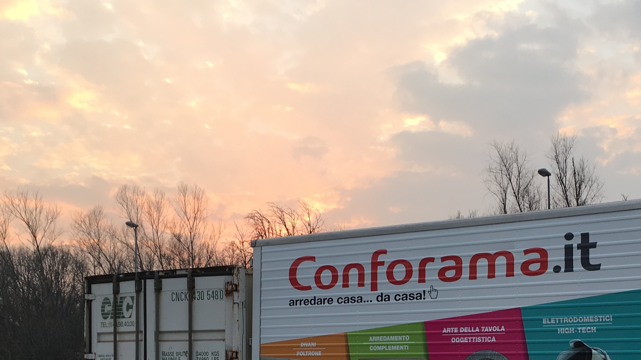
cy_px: 349
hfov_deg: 36.6
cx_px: 450
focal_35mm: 56
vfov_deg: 20.8
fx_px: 952
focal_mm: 4.15
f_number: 2.2
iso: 25
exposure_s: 1/100
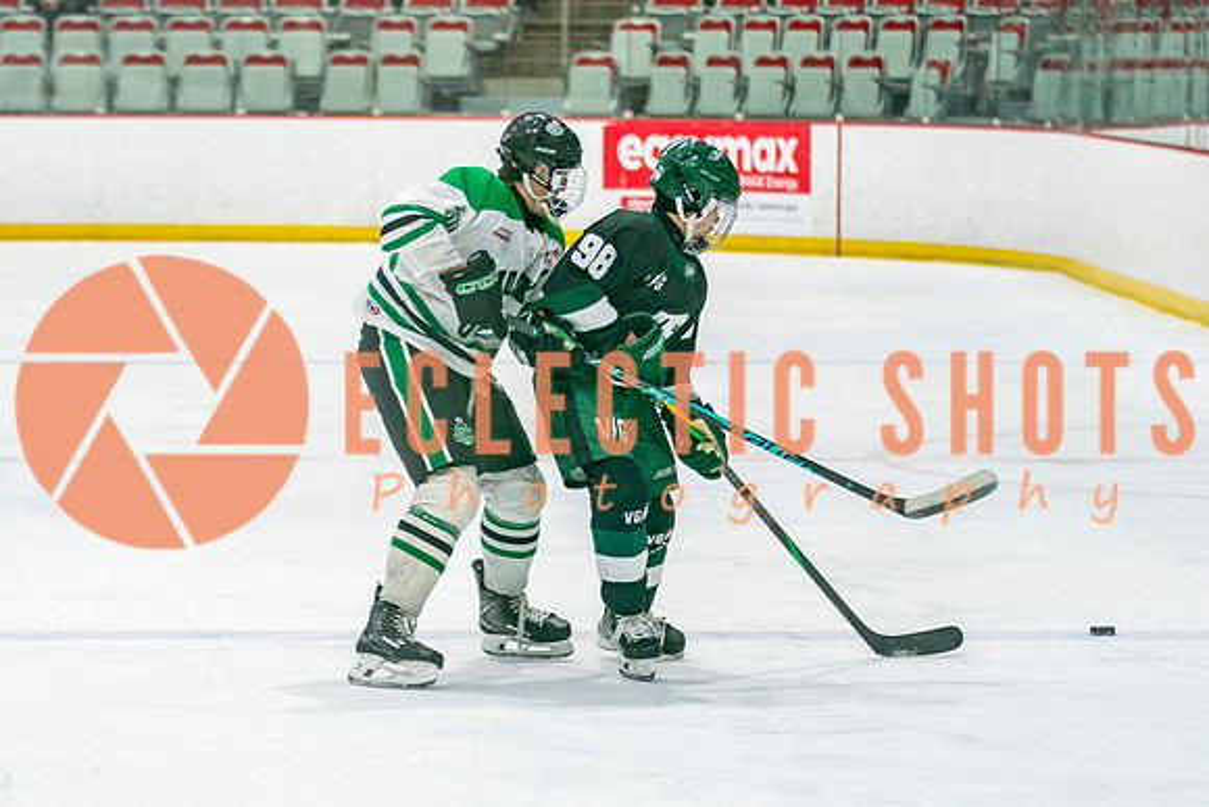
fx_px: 6773
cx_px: 453
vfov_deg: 6.8
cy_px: 558
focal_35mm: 202
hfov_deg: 10.2
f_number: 3.2
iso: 400
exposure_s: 1/640
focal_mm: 105
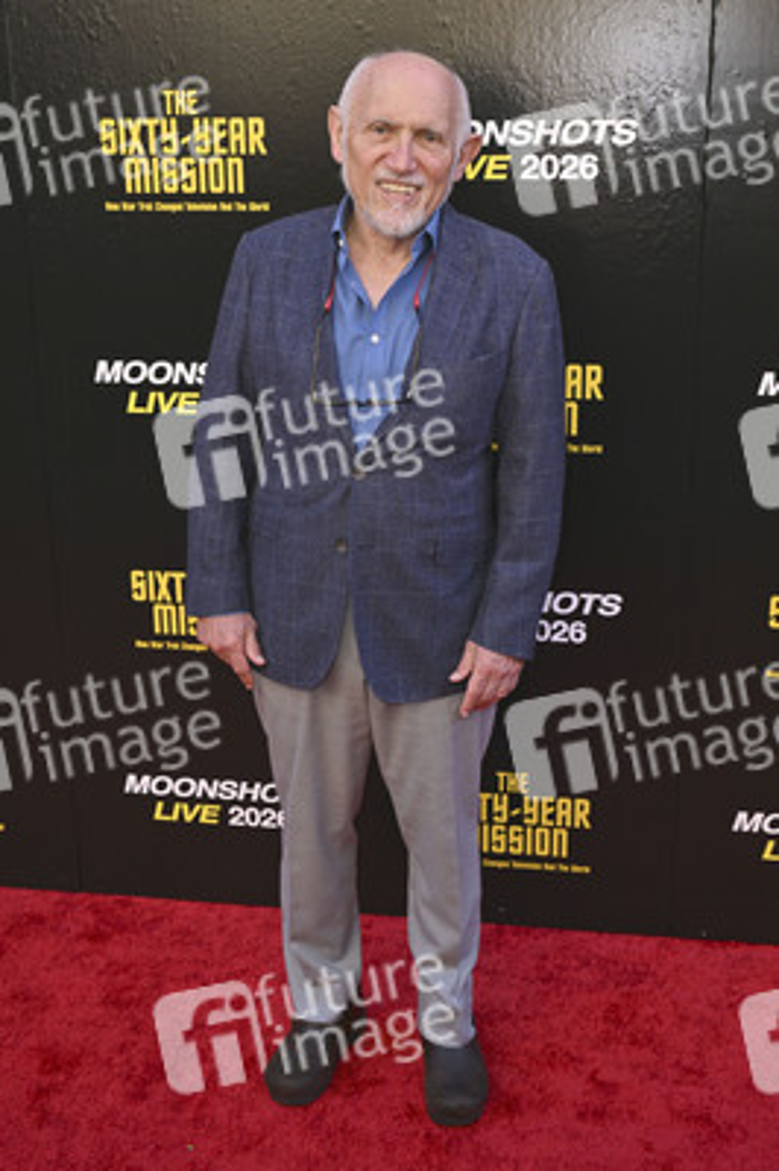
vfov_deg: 46.4
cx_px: 390
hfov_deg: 31.8
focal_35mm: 42
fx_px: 1366
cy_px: 586
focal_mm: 42
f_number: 7.1
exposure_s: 1/250
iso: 400
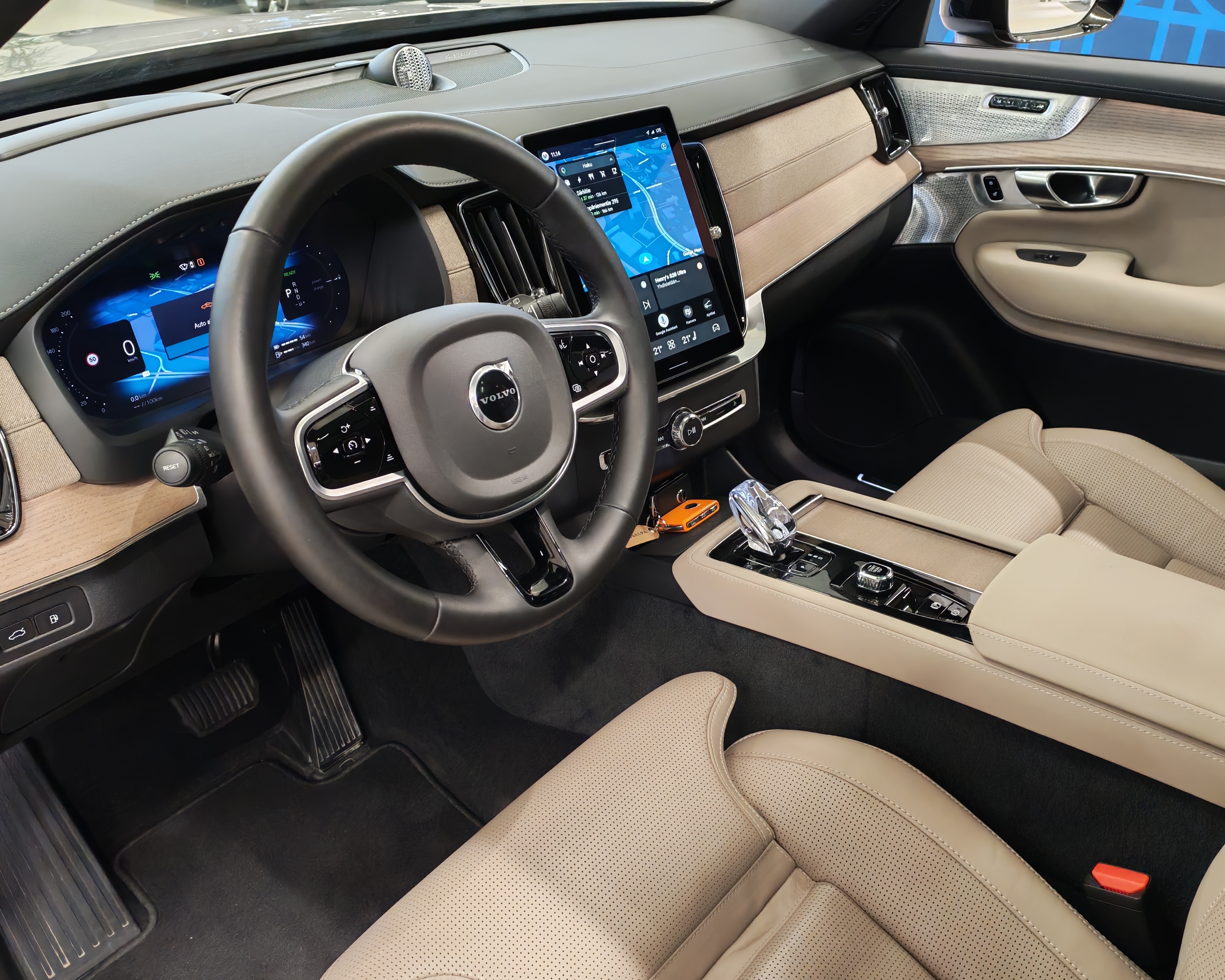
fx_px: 1196
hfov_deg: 54.2
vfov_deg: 44.5
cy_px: 497
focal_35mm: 33
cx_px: 616
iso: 2500
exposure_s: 1/50
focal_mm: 6.12
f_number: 1.9
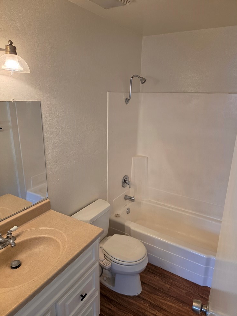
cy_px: 159
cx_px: 116
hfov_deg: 56.8
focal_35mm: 24
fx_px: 219
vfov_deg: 71.6
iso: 200
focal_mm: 5.4
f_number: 1.8
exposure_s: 1/120
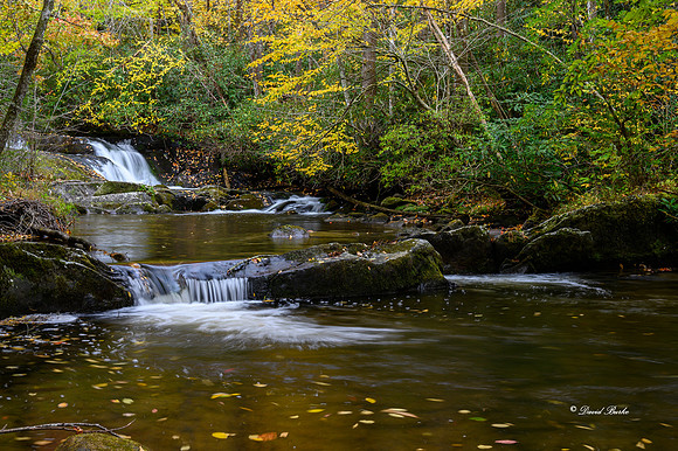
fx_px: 903
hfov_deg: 41.1
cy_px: 226
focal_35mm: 48
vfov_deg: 28.0
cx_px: 339
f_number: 8
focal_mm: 48
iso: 200
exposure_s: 1/1.67
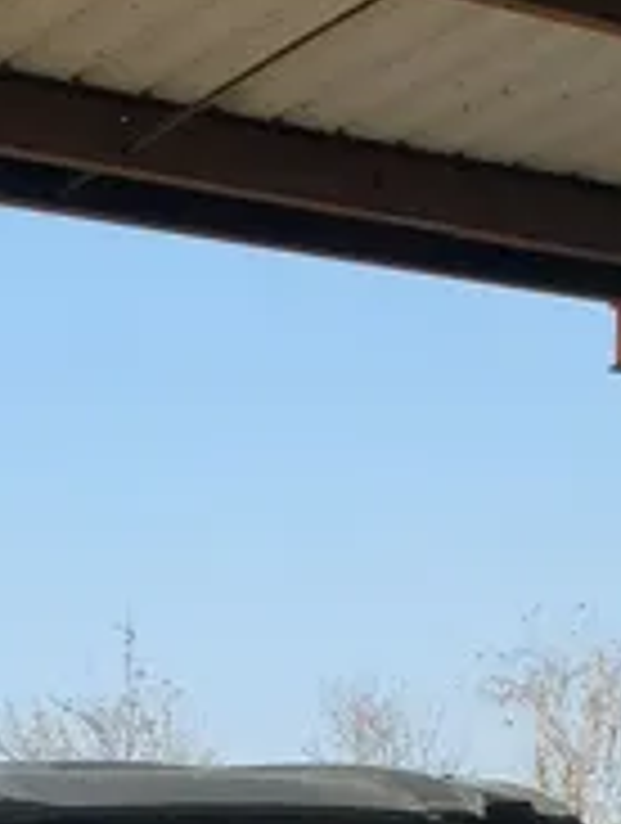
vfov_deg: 15.8
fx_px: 2479
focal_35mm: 104
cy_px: 1515
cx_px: -63
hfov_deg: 14.0
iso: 50
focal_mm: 4.3
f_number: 2.4
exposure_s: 1/826
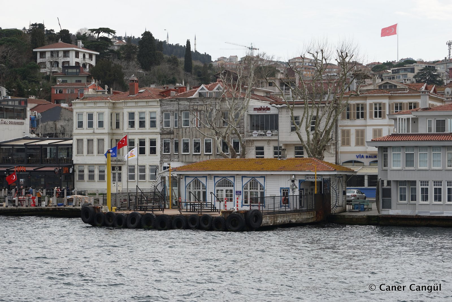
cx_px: 226
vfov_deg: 14.7
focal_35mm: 93
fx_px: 1168
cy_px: 151
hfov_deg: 21.9
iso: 100
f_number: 7.1
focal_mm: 93
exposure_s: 1/250
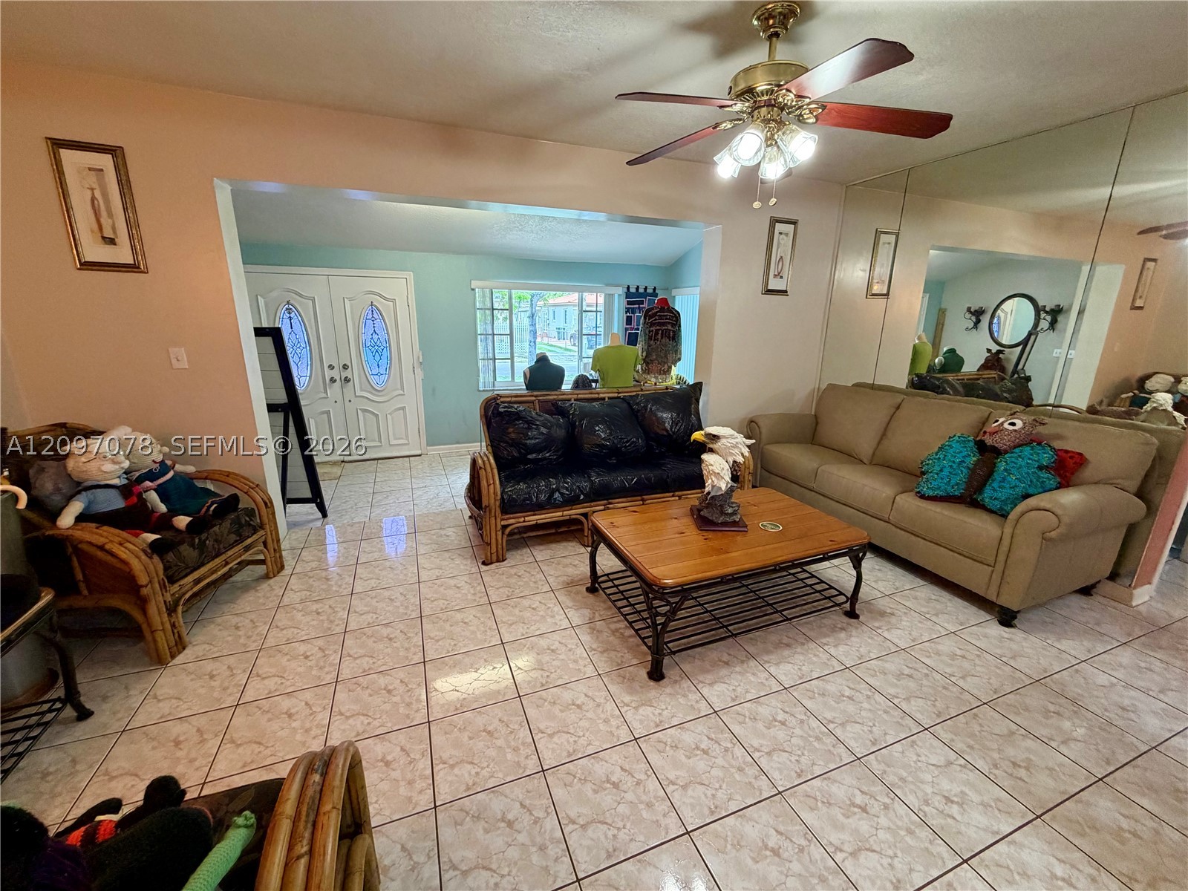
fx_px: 480
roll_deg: -0.3
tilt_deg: -14.6
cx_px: 594
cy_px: 446
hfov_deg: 102.1
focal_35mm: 14
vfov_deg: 85.7
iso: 250
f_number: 2.2
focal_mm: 2.22
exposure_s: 1/60
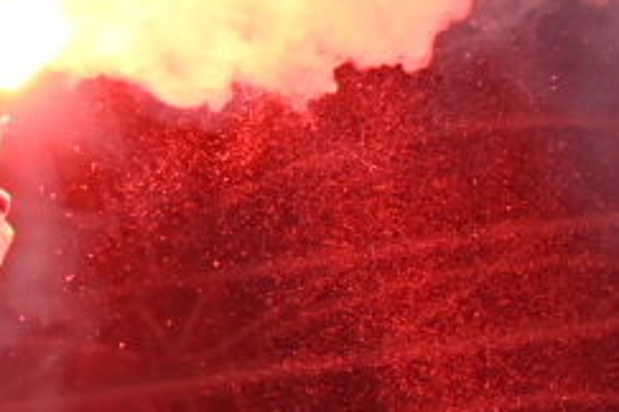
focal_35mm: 280
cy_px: 712
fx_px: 4814
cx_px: -385
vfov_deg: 4.9
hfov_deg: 7.2
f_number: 4
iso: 1000
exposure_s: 1/640
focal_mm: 42
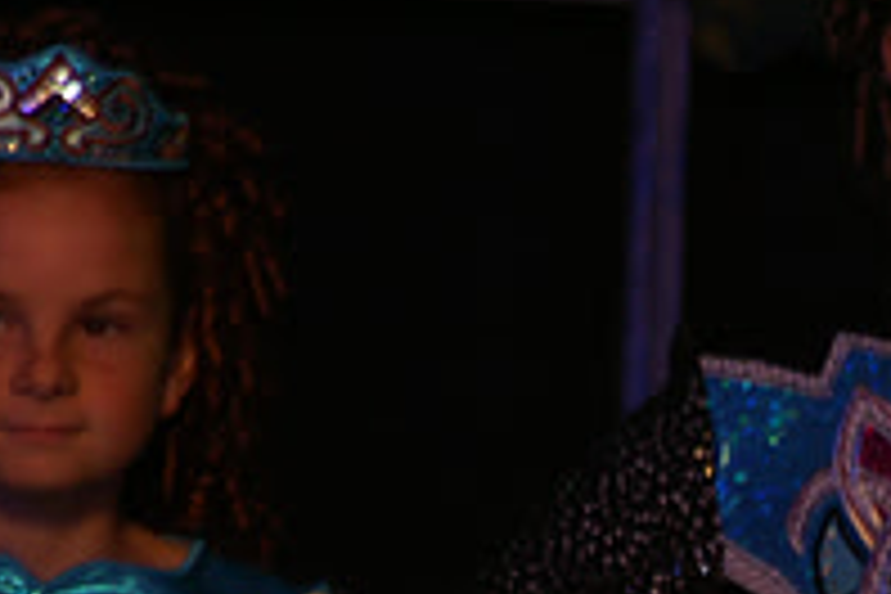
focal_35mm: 1320
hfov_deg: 1.6
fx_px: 32667
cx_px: 954
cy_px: 400
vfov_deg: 1.0
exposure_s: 1/125
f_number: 5.6
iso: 400
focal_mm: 300
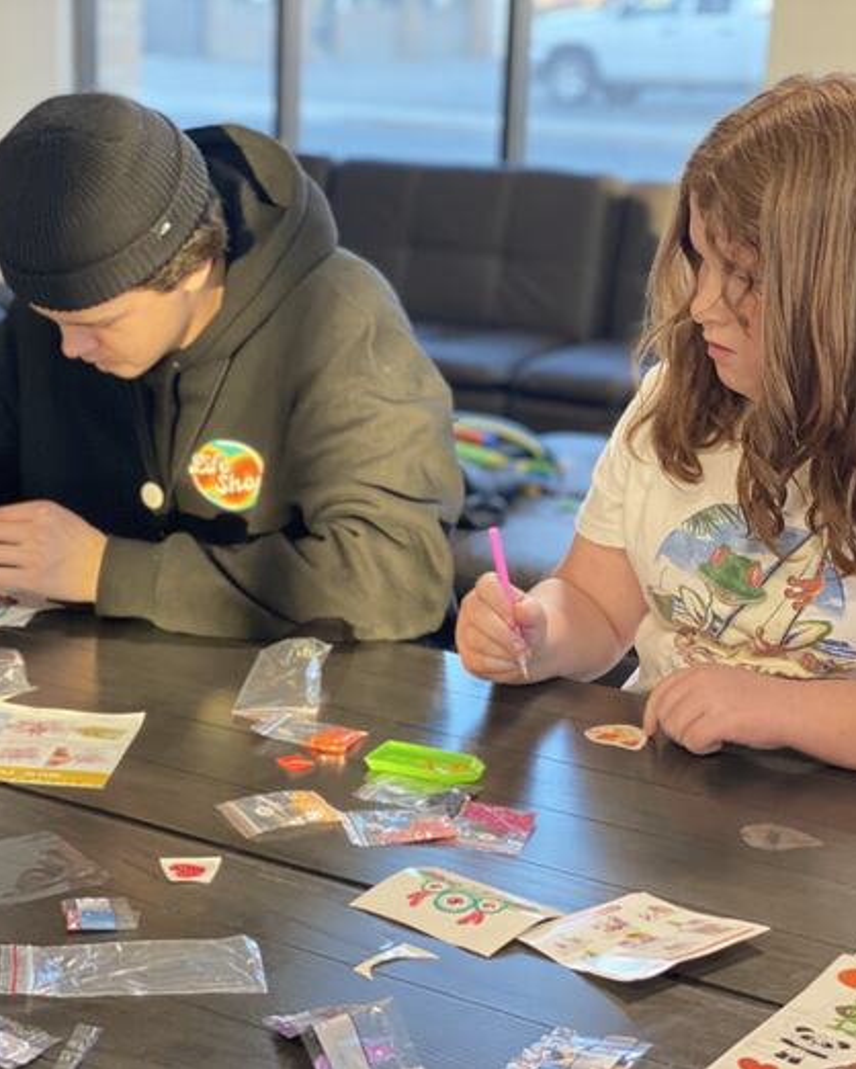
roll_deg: -2.4
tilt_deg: -13.7
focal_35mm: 68
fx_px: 2152
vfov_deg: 27.9
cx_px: 340
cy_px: 536
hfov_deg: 22.5
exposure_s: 1/121
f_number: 2
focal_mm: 6
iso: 250
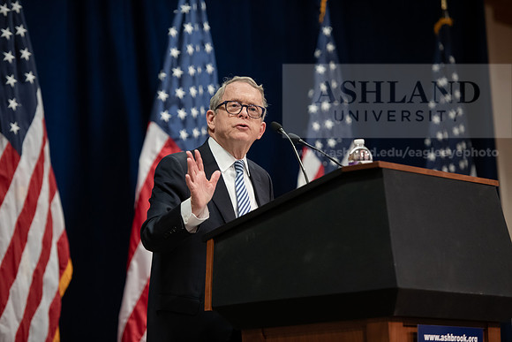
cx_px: 256
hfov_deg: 14.2
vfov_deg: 9.5
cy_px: 171
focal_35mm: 145
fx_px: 2063
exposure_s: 1/200
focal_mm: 145
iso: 2000
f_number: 3.2
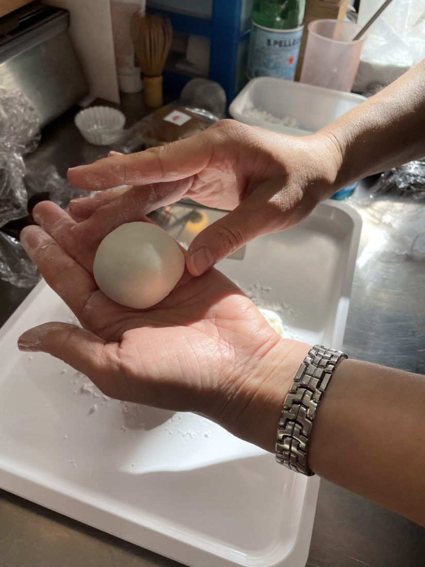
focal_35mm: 26
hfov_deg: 53.1
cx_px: 212
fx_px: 426
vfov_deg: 67.3
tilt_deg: -47.6
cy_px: 284
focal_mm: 4.2
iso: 32
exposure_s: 1/682
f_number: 1.6
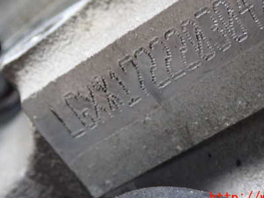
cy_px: 59
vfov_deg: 20.9
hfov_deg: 27.7
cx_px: 161
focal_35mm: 70
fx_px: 534
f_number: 3.1
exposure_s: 1/15
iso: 800
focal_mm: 8.4
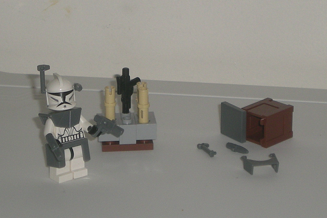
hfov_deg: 26.0
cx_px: 162
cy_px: 101
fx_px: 708
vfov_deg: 17.5
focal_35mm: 78
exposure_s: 1/120
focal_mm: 12.3
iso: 50
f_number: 4.6
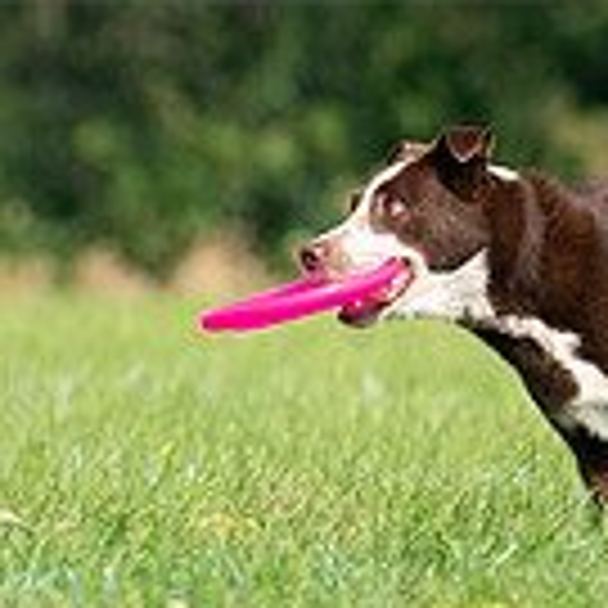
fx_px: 24184
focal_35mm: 1217
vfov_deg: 1.4
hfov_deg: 1.4
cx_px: 369
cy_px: -70
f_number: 6.3
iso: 1600
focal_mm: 332
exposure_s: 1/4000
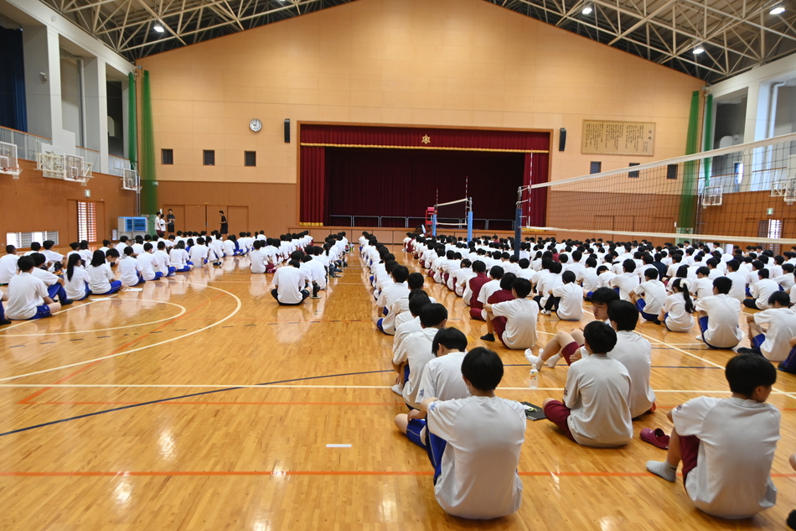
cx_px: 398
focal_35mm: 27
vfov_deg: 47.9
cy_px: 266
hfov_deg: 67.4
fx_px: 597
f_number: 3.5
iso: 800
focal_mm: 18
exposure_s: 1/125
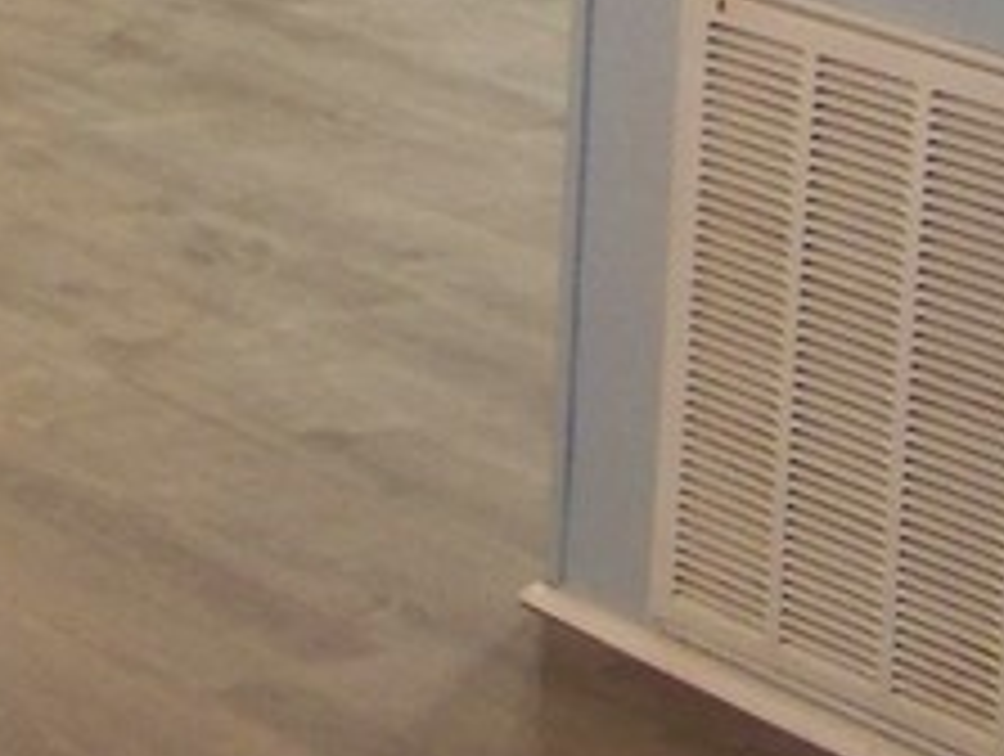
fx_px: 4793
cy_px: -612
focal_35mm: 165
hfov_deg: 11.4
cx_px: -558
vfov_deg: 8.7
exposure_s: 1/30
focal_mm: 5.85
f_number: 2.8
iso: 200
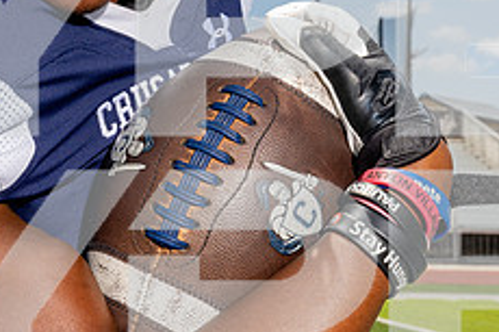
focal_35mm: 96
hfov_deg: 21.0
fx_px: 1330
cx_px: 93
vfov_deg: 14.1
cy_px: 23
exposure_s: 1/250
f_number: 11
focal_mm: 38
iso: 100
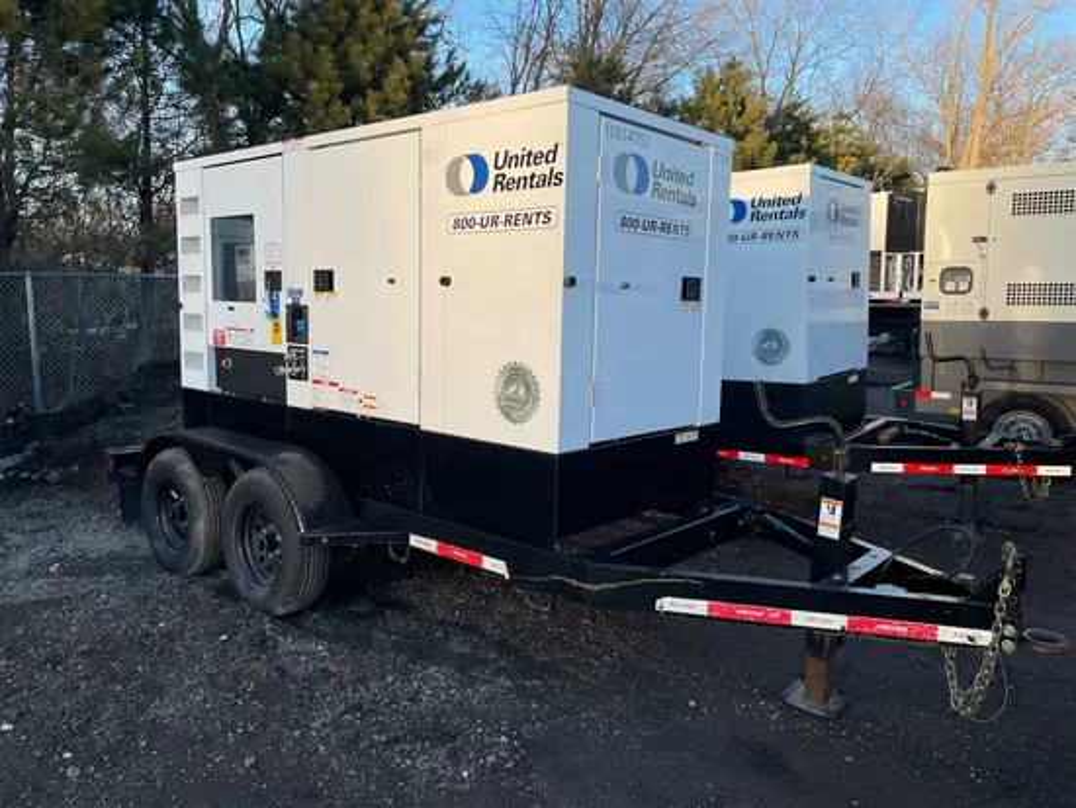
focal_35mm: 26
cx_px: 538
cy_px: 404
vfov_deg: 53.1
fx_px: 809
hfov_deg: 67.3
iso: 50
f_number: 1.6
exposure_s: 1/1052
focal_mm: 4.2
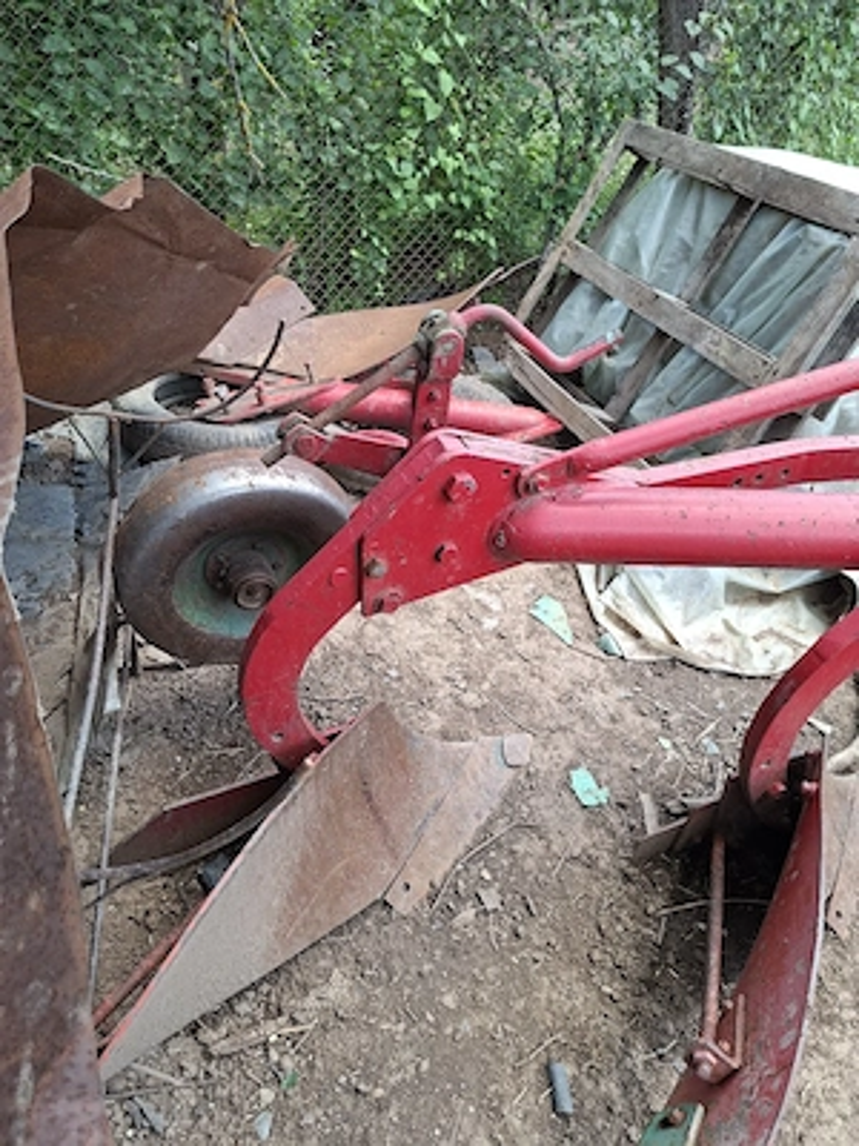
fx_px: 761
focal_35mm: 23
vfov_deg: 73.9
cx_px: 430
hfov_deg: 58.9
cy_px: 573
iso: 50
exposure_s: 1/141
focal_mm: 5.54
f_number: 1.8
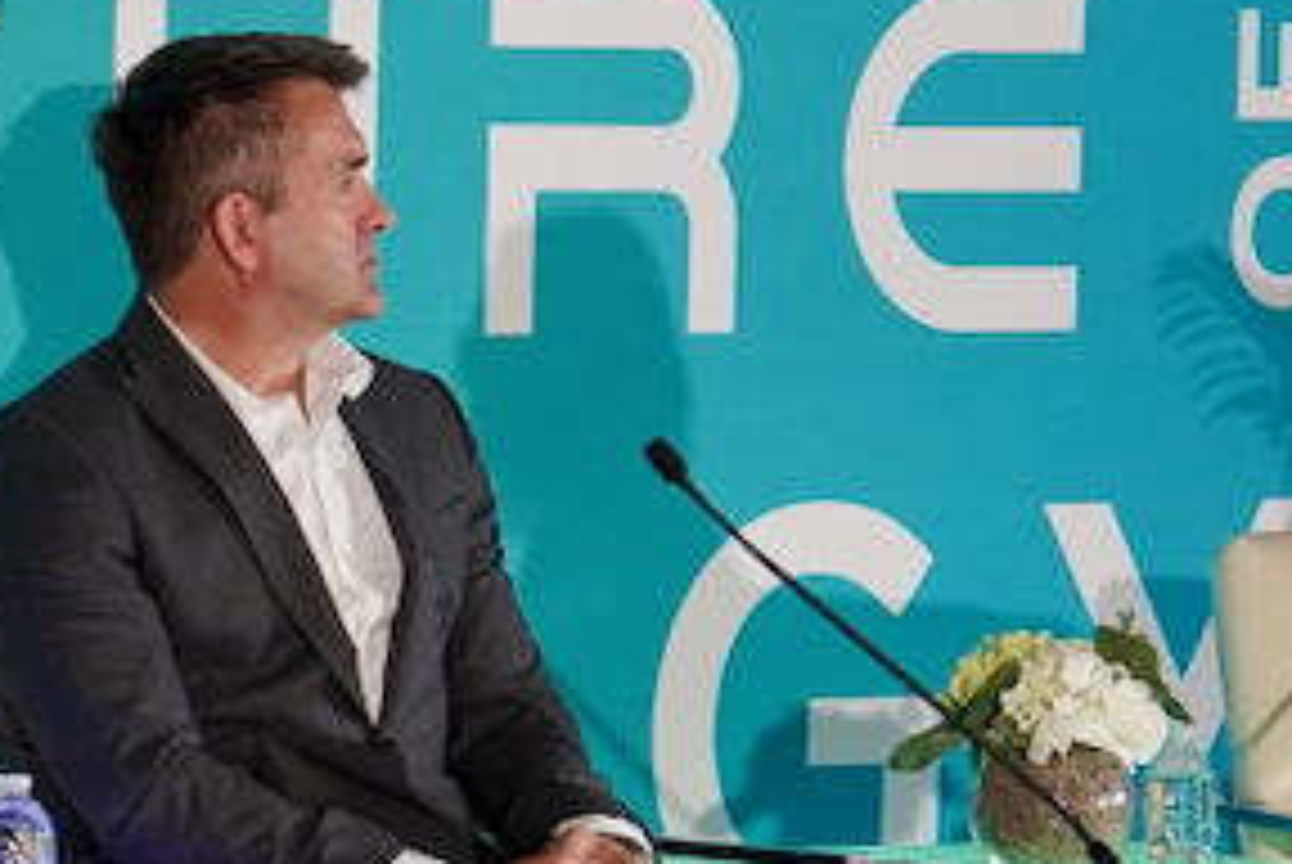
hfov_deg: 6.5
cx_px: -356
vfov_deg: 4.4
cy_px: 702
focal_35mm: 312
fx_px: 11208
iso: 800
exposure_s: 1/160
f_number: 4
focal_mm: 70
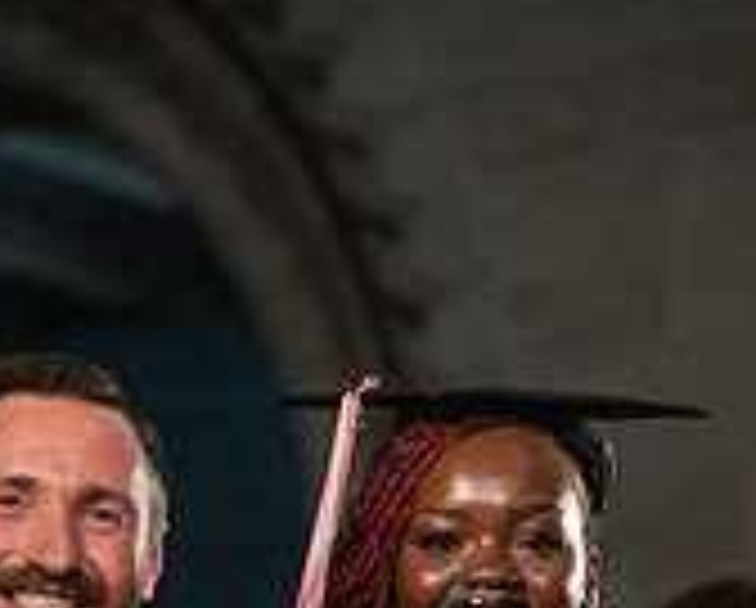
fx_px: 6164
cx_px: 238
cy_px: 766
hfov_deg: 7.0
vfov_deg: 5.6
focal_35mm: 275
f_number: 2.5
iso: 1250
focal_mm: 85
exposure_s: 1/320
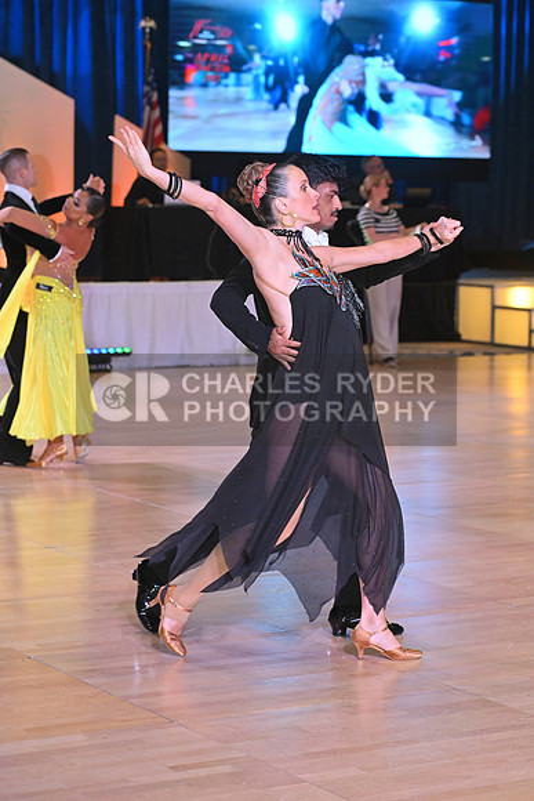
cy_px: 400
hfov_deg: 14.0
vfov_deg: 20.8
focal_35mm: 98
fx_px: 2179
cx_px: 267
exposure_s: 1/400
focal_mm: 98
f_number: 5
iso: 3200
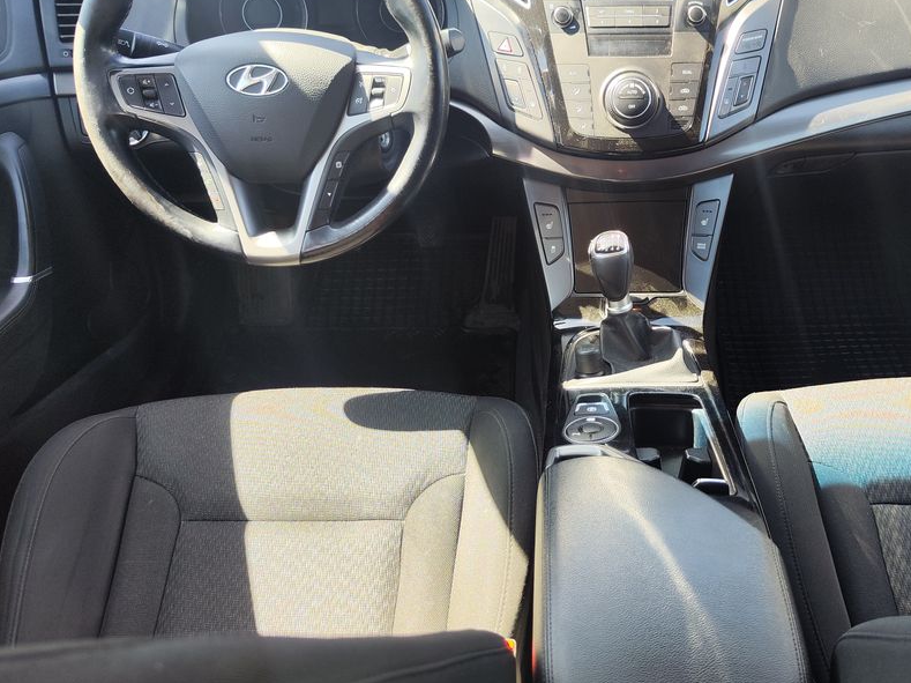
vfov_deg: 40.7
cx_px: 618
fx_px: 921
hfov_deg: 51.5
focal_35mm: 35
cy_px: 356
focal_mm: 7.01
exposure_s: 1/100
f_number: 1.69
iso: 68
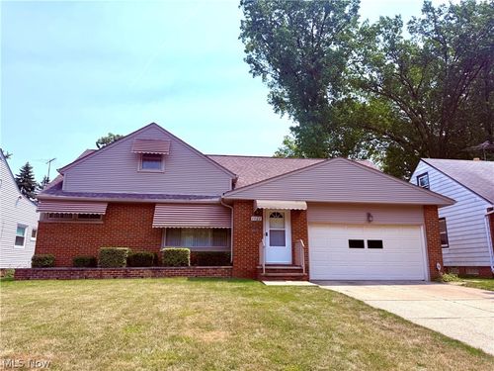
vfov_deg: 56.8
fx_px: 343
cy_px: 186
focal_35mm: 24
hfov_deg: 71.6
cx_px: 247
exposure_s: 1/5714
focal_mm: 6.76
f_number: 1.78
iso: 80
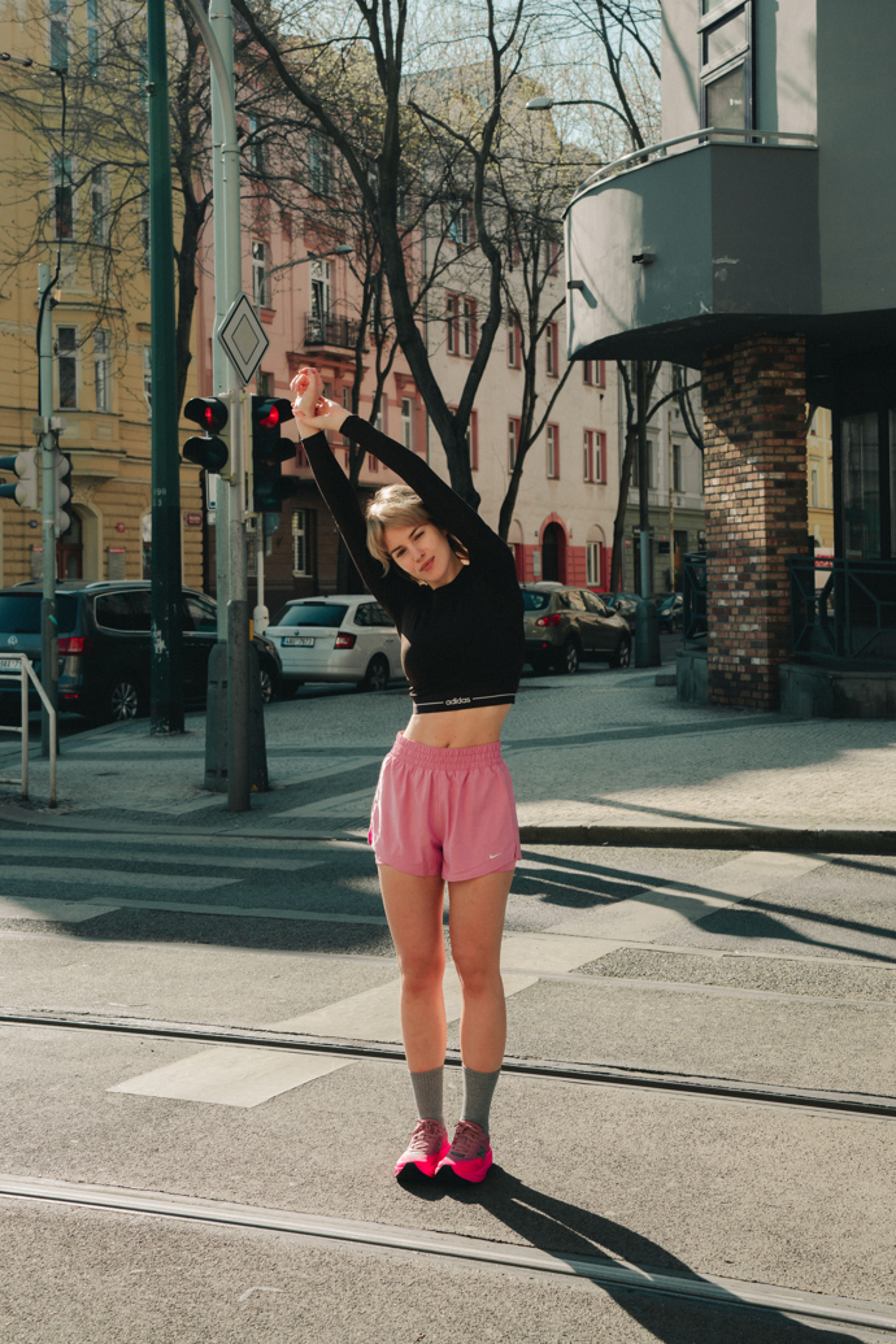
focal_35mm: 43
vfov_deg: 45.4
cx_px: 448
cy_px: 672
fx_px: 1605
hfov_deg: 31.2
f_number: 6.3
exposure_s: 1/250
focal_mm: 43
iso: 160
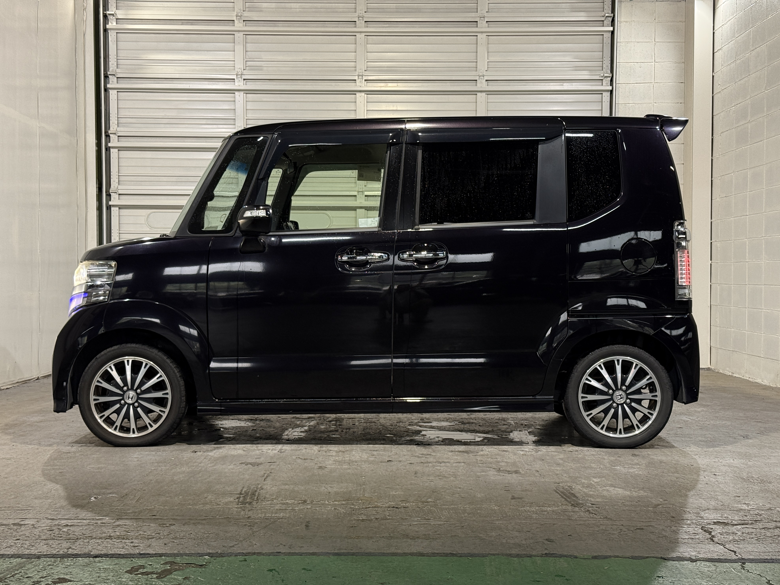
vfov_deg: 29.7
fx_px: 1104
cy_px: 298
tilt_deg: -0.9
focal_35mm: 49
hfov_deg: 38.9
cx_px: 382
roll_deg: -0.2
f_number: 1.78
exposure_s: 1/40
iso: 200
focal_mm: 6.76
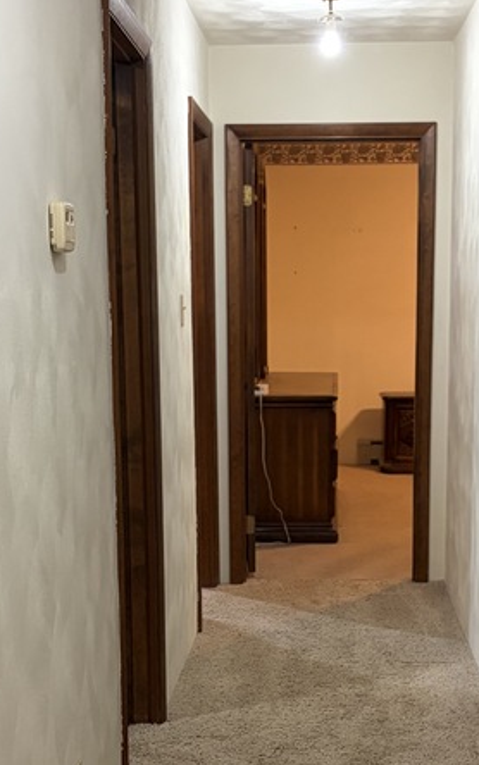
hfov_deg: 19.4
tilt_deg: -9.9
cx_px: 272
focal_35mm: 67
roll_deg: +0.5
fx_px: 1398
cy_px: 531
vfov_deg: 30.3
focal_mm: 5.96
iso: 320
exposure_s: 1/60
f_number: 1.6
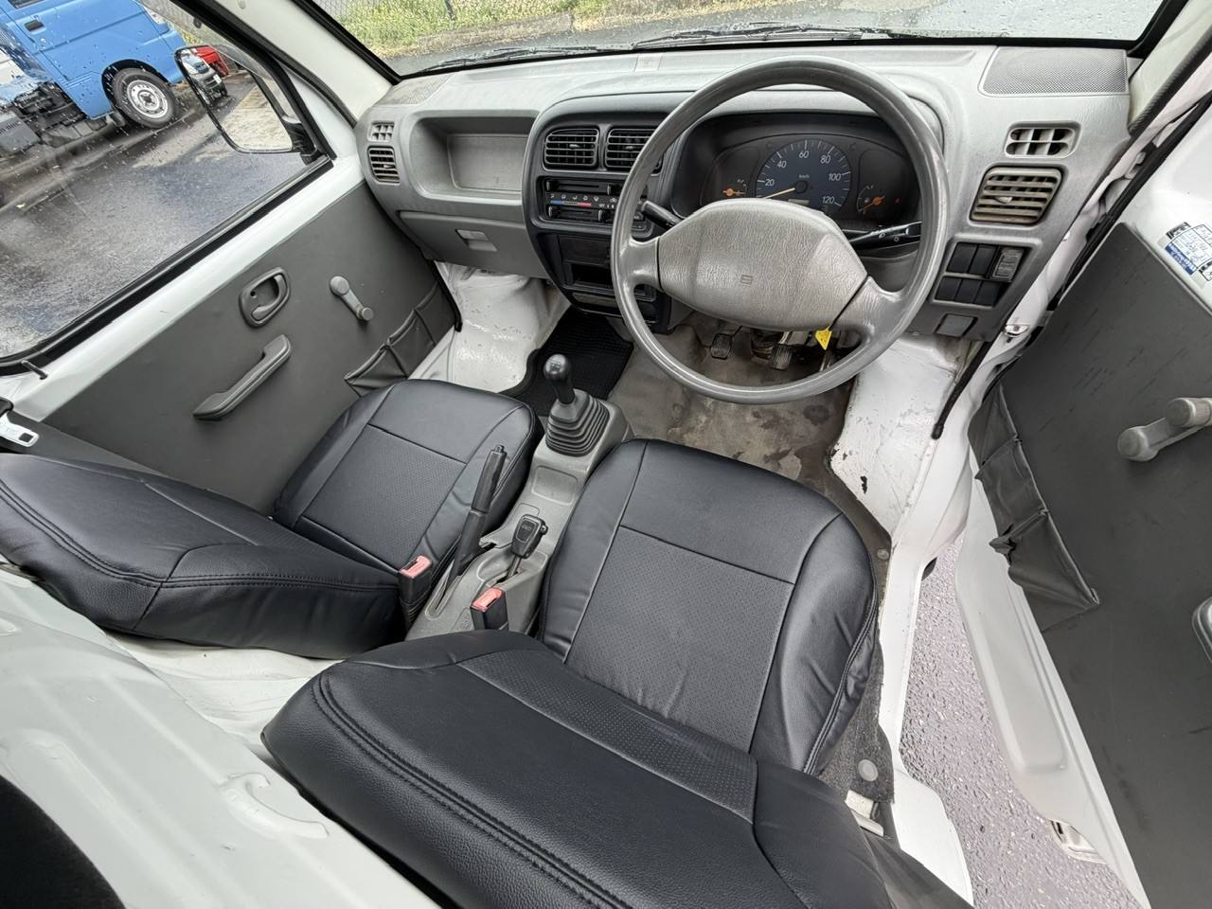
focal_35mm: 14
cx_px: 606
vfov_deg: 85.7
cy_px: 454
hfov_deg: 102.1
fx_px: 490
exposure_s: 1/121
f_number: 2.2
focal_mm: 2.22
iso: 100
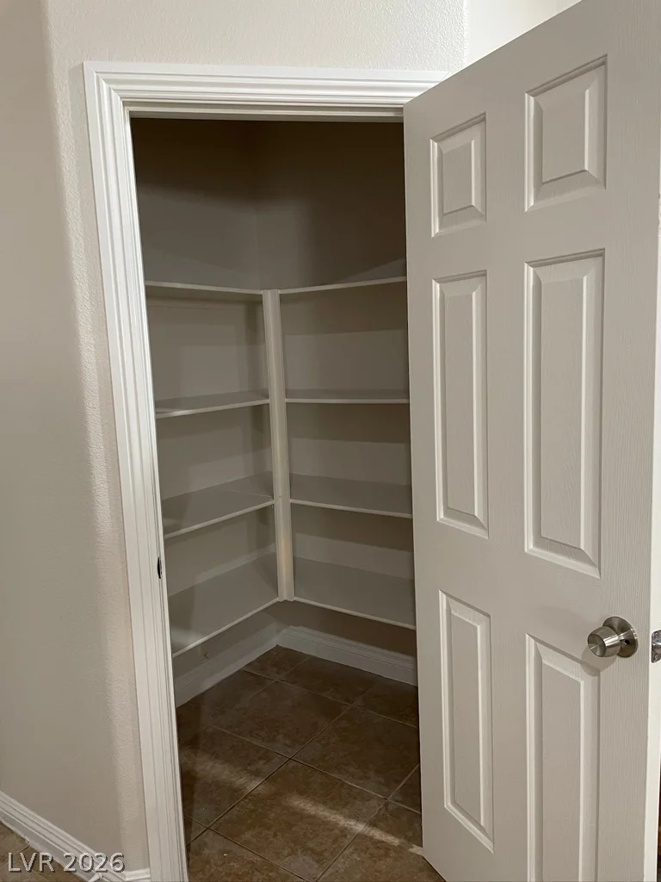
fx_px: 662
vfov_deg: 67.3
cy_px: 441
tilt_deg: -11.4
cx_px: 330
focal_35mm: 26
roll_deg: +2.2
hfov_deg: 53.1
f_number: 1.6
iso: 320
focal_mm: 4.2
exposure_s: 1/60
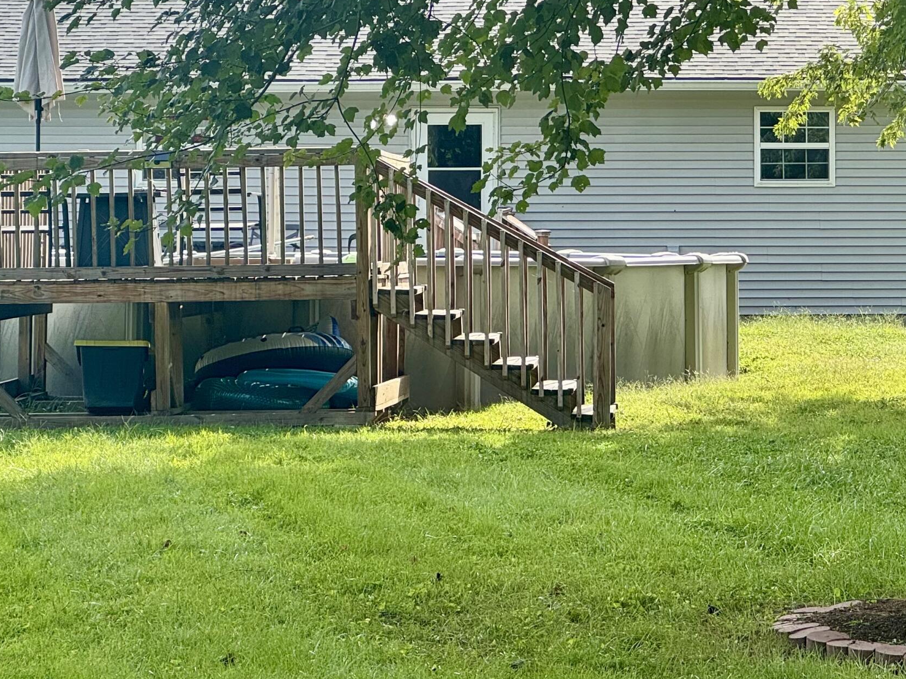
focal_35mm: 139
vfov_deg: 10.7
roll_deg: +0.4
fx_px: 3638
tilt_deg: +1.1
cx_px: 577
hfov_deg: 14.2
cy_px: 198
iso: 25
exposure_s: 1/187
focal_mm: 9
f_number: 2.8
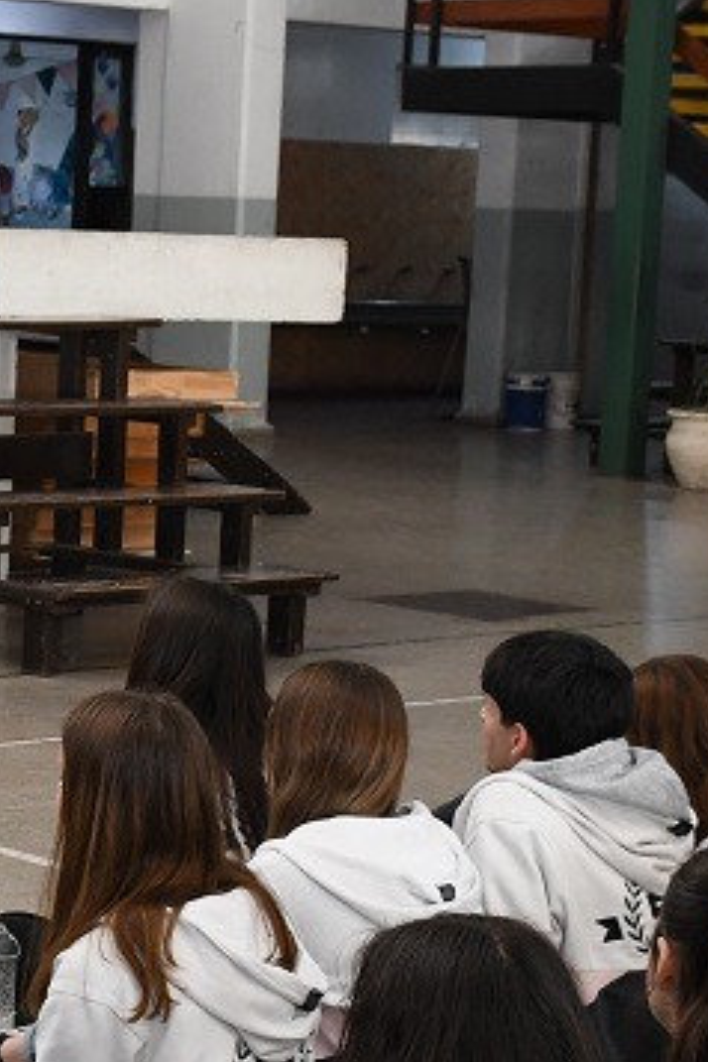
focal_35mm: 112
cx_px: -48
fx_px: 3304
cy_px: 699
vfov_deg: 18.2
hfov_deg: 12.1
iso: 2000
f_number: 5.6
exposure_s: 1/80
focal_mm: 27
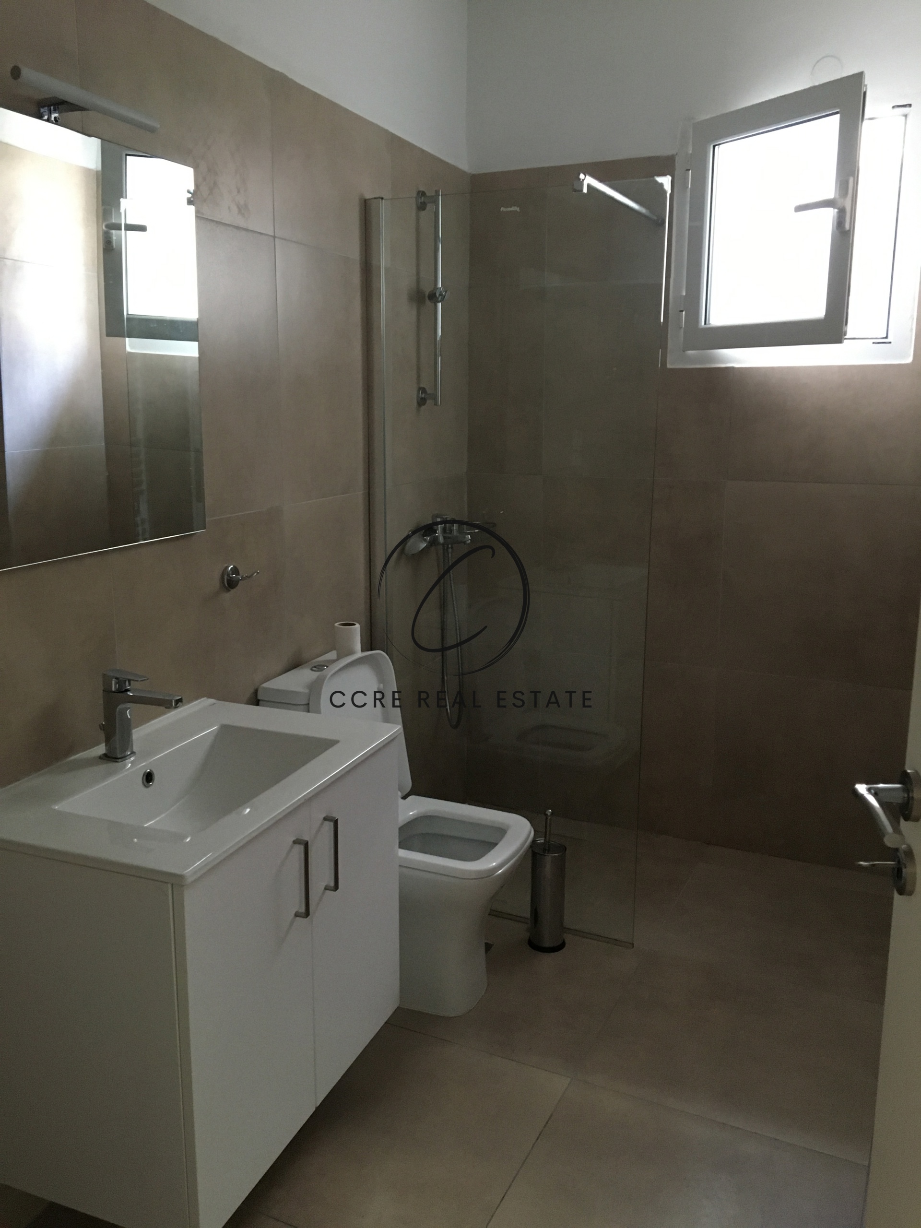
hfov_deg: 48.2
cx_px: 460
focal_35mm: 29
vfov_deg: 61.7
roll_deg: +0.5
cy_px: 614
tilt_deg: -12.2
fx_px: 1029
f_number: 2.2
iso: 200
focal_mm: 4.15
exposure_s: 1/20
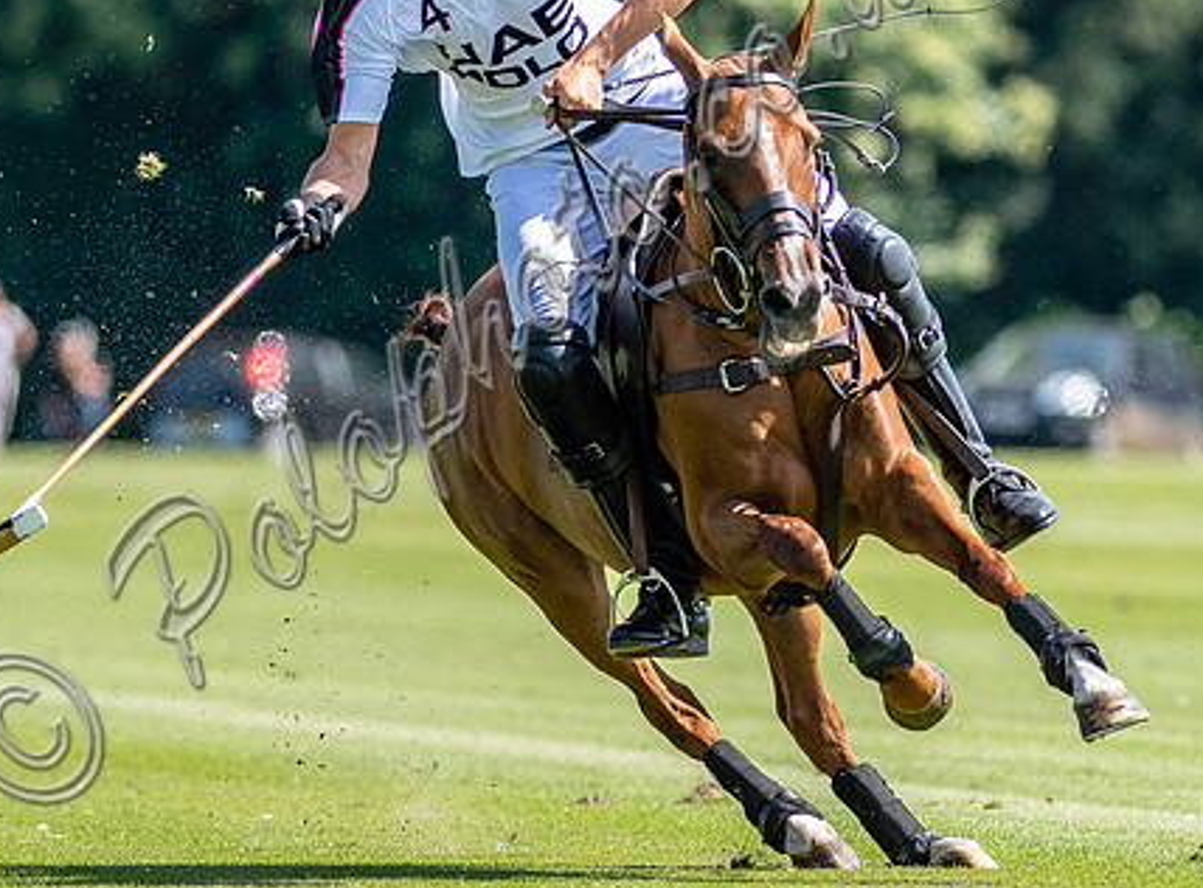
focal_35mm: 973
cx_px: 792
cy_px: 609
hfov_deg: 2.0
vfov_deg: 1.5
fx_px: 33626
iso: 400
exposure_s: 1/5000
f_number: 4
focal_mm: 300
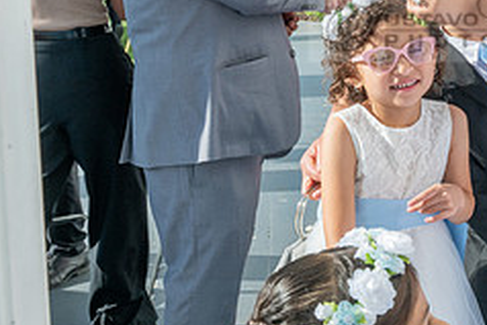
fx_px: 1056
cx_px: 487
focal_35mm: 78
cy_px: 13
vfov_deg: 17.2
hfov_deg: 24.8
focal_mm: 32
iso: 250
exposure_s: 1/200
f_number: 18
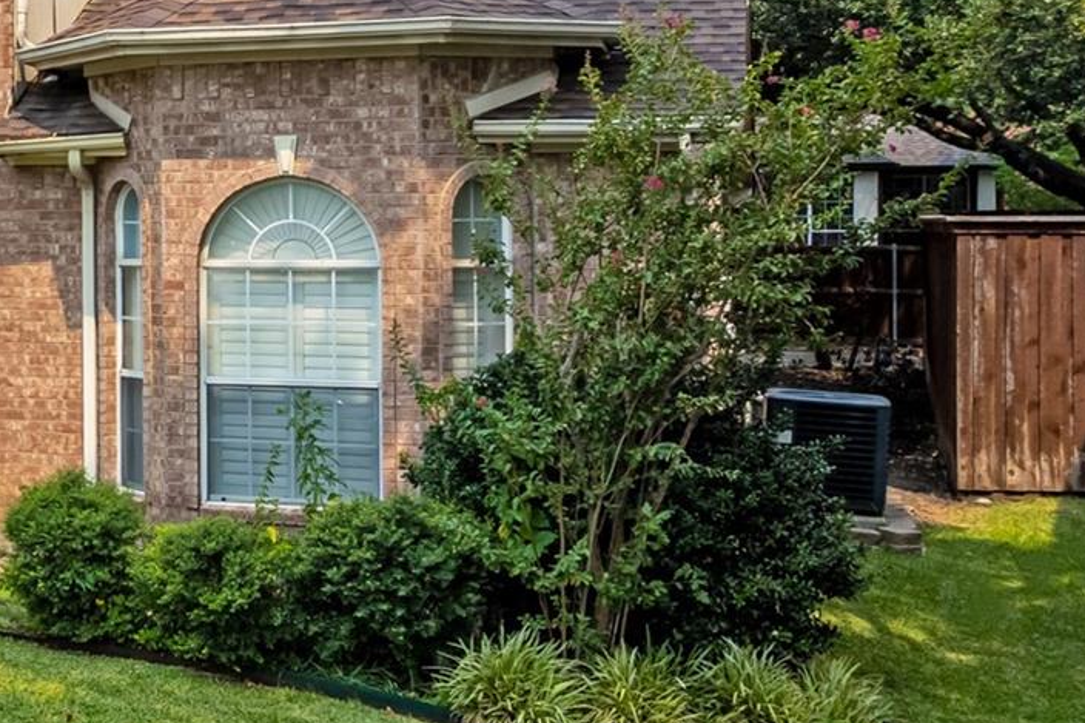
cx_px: -350
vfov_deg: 21.2
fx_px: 1928
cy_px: 363
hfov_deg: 26.4
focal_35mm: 64
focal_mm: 8.38
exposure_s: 1/500
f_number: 2.8
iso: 100
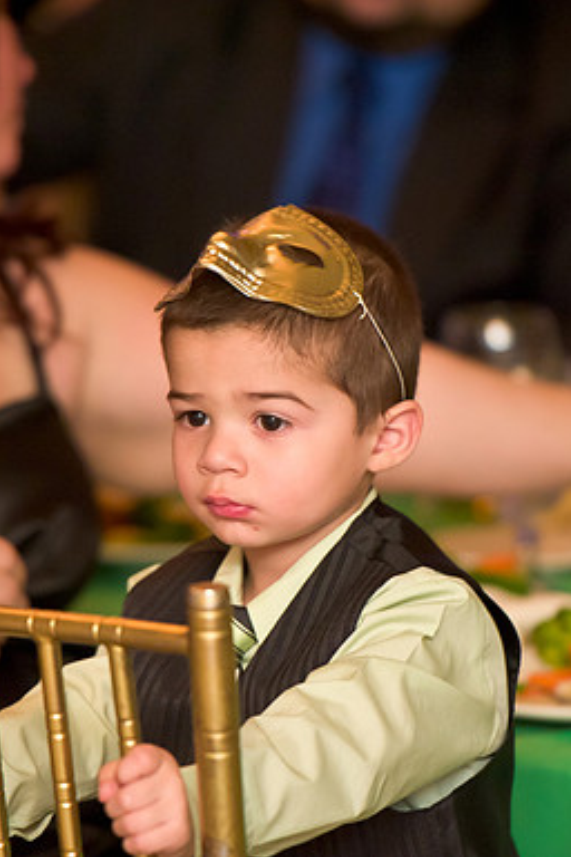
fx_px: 7185
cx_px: 248
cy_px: 428
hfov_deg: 4.6
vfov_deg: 6.8
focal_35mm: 302
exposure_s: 1/125
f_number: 3.2
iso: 3200
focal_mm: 200
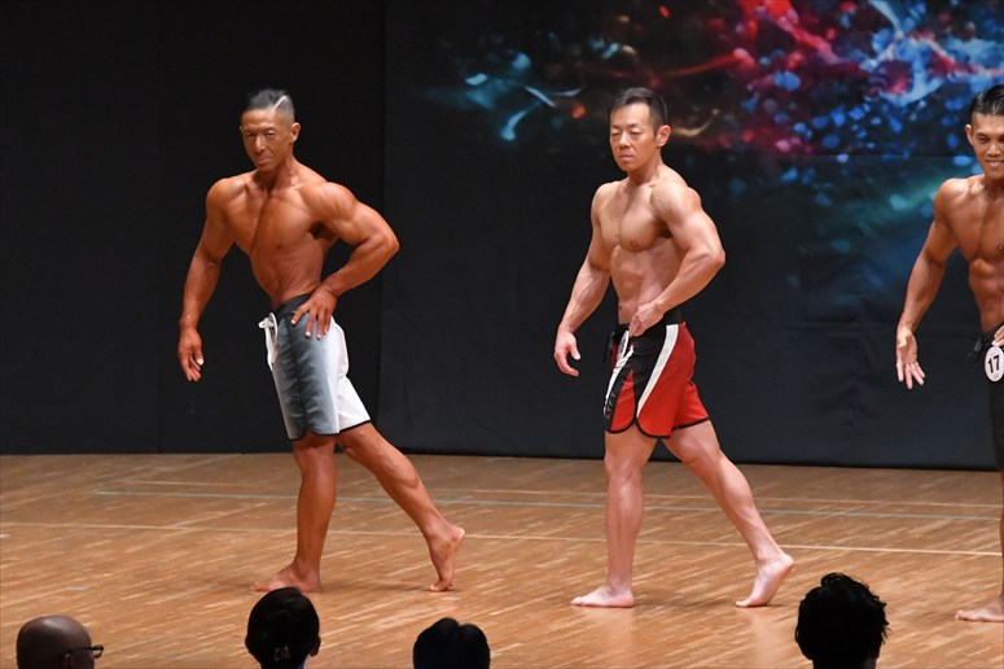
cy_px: 334
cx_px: 502
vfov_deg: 4.8
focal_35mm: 285
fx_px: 7945
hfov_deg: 7.2
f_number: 5.6
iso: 8000
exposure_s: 1/400
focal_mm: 190
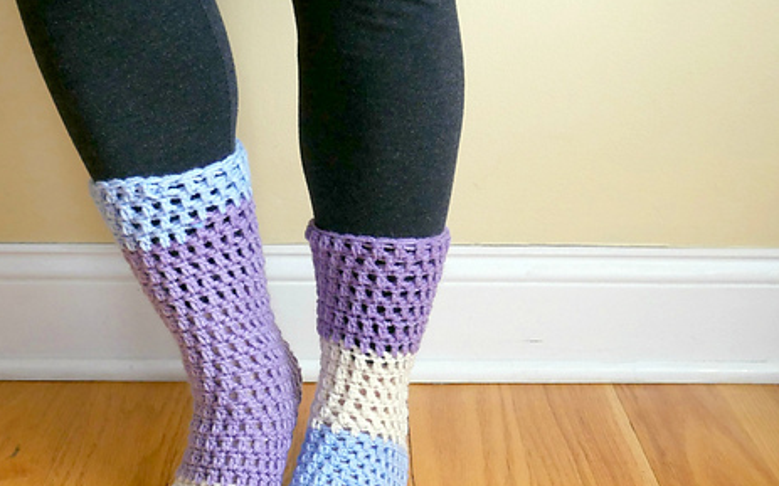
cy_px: 372
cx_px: 367
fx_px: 934
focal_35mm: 44
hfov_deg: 45.3
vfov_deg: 28.7
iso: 1250
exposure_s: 1/60
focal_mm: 15
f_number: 3.6
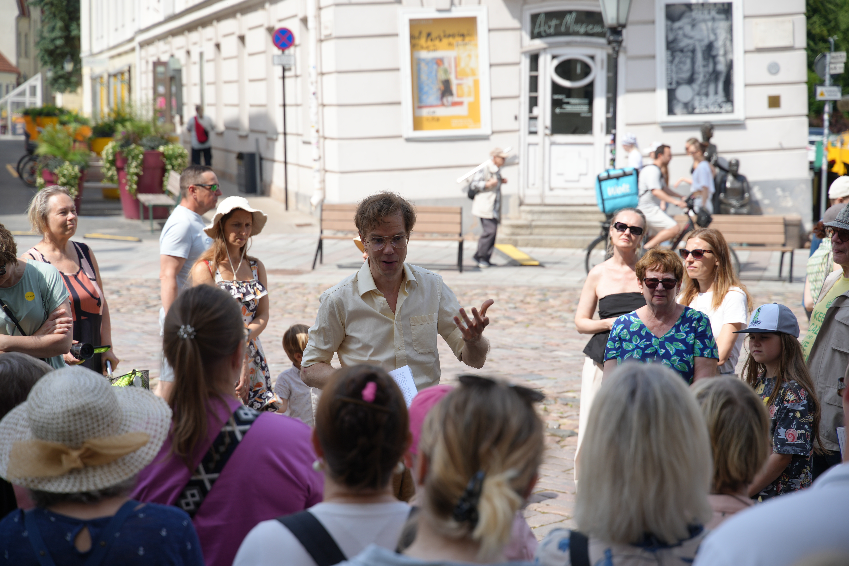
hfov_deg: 27.0
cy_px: 283
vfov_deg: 18.2
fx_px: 1769
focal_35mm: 75
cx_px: 424
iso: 100
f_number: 4.5
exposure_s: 1/640
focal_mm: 75
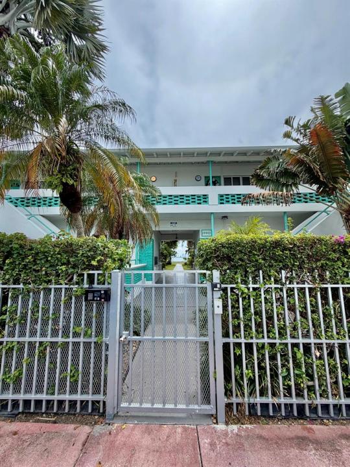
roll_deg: +0.7
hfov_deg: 85.7
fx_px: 189
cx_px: 175
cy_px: 234
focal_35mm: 14
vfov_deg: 102.1
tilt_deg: +5.4
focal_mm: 2.22
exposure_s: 1/955
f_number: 2.2
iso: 25
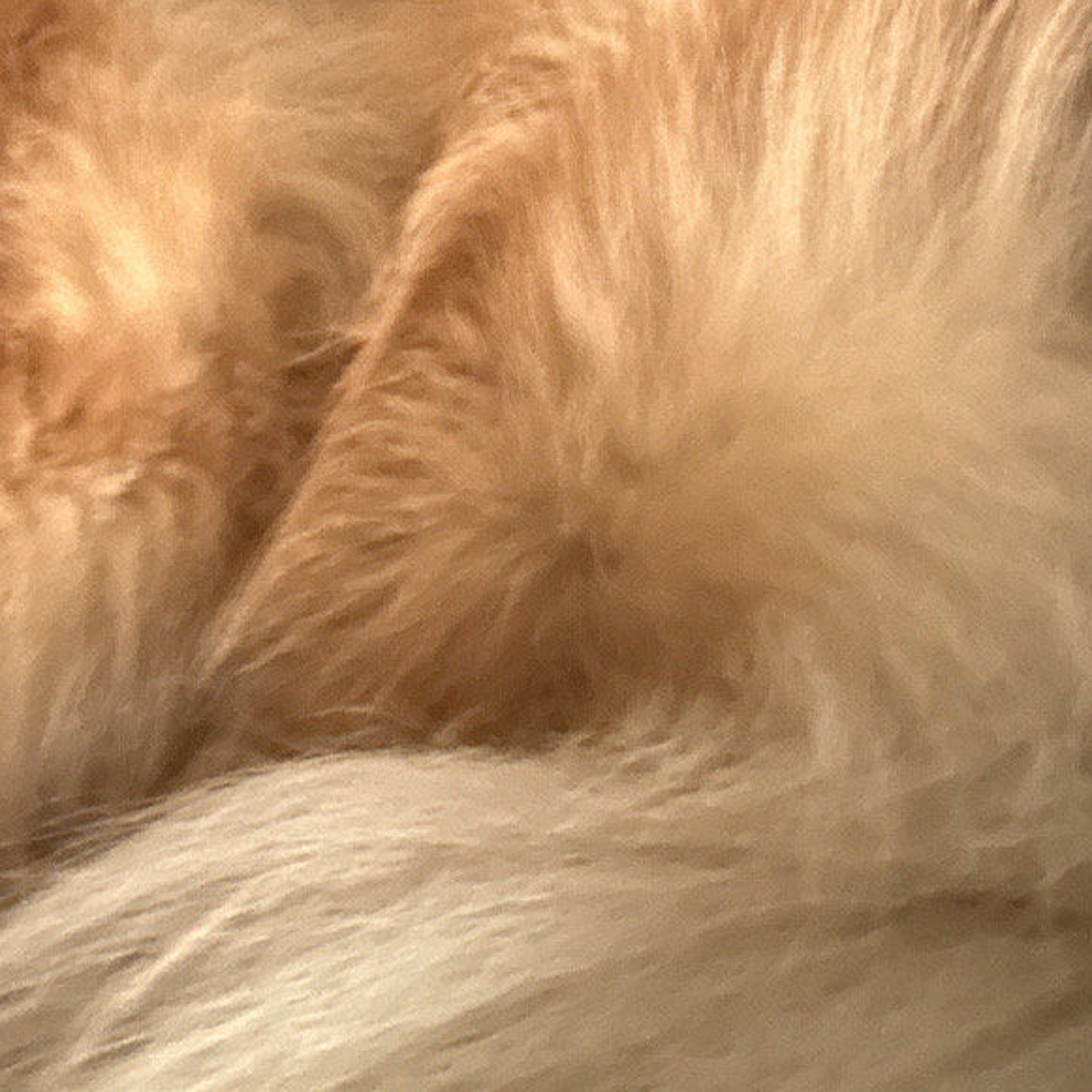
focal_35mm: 70
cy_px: -158
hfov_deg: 23.7
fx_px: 2498
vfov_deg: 23.0
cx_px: 26
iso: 400
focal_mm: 2.69
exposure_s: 1/30
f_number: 1.9
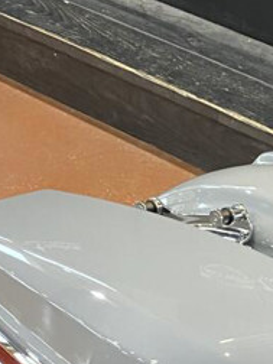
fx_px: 1157
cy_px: 320
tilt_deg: -34.0
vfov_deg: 17.6
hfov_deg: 12.9
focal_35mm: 110
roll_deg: -2.6
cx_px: 389
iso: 320
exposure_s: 1/60
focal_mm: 4.25
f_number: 1.8
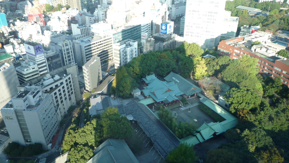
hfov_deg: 67.9
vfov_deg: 41.5
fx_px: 215
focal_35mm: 28
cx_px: 143
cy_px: 80
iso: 100
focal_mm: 4.4
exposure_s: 1/200
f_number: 2.8
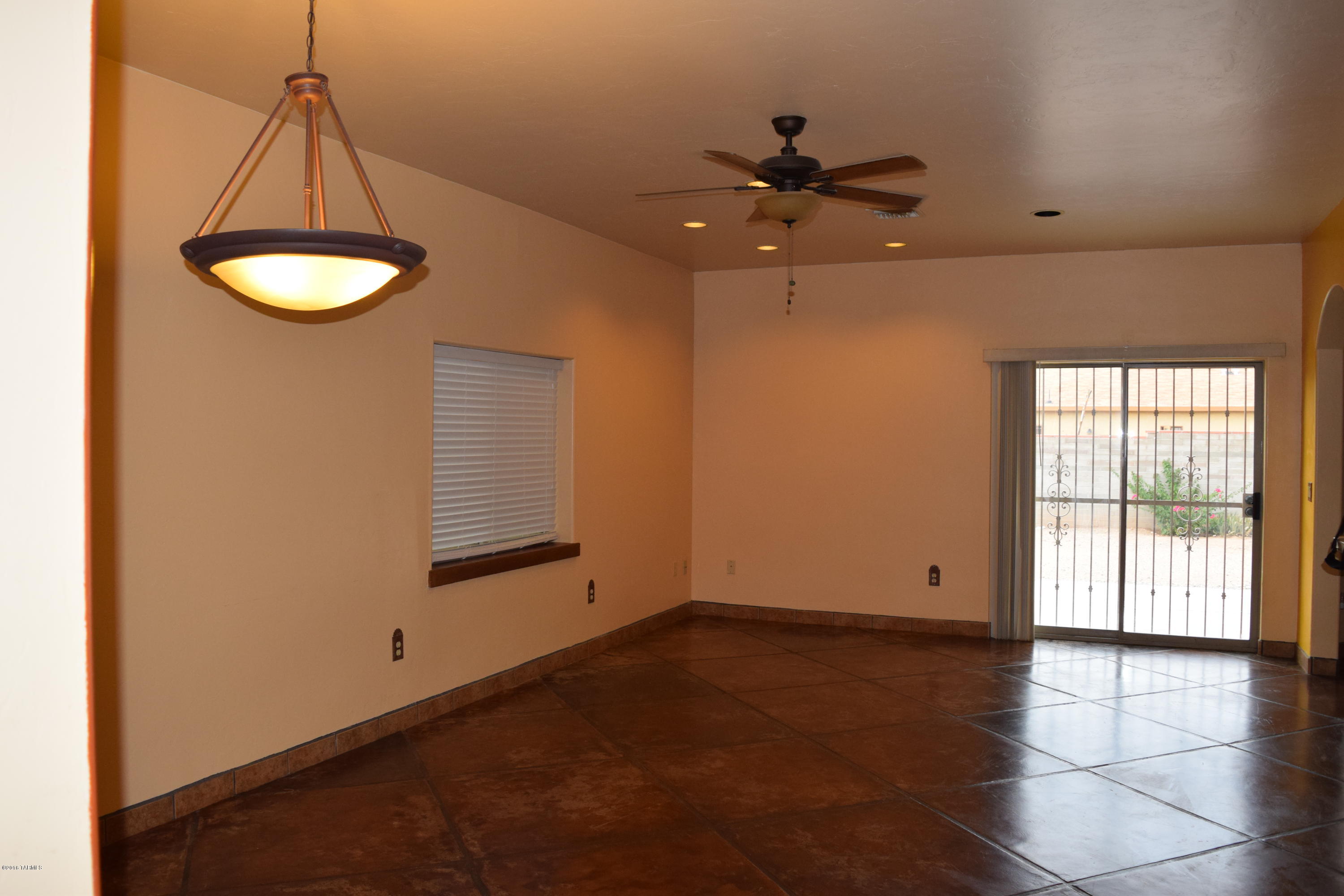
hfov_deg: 67.4
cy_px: 448
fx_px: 1008
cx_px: 672
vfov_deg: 47.9
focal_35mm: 27
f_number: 5
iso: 800
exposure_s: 1/100
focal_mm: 18
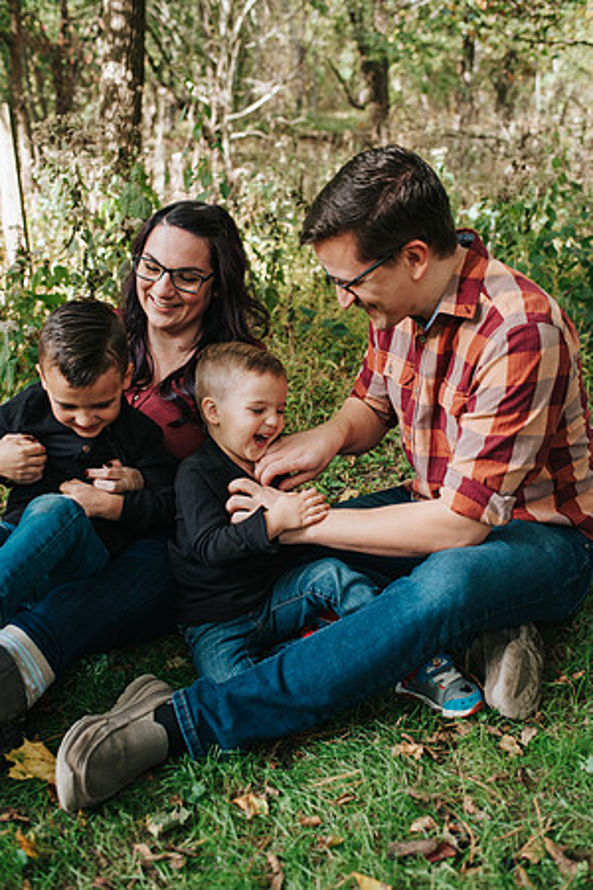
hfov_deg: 37.9
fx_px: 865
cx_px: 296
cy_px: 445
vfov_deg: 54.4
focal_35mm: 35
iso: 1000
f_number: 3.5
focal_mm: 35
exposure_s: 1/800
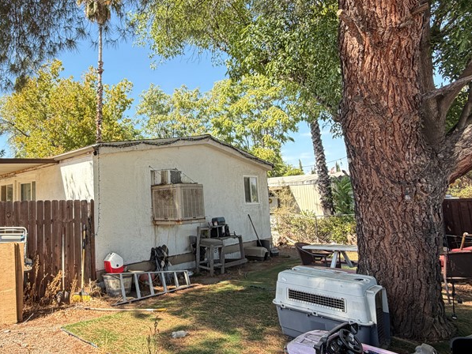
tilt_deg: +5.8
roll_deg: +2.1
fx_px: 327
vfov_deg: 56.8
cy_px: 171
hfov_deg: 67.9
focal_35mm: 24
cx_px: 130
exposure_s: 1/155
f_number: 2.2
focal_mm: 2.22
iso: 50
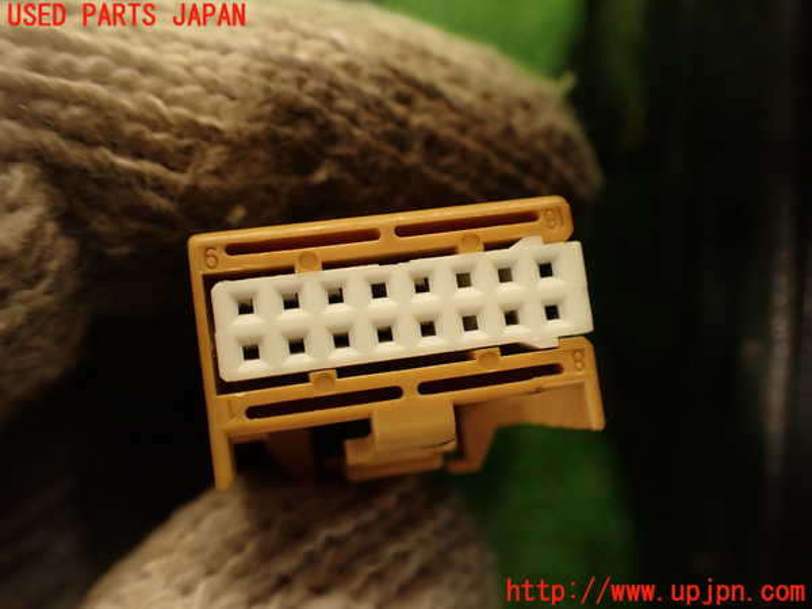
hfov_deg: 56.8
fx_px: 751
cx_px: 406
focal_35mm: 32
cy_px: 304
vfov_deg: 44.2
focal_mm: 5.79
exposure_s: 1/40
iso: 200
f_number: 2.4
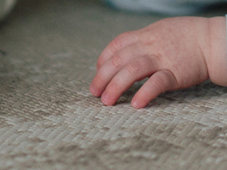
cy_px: -257
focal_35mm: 300
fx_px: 1967
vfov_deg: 4.8
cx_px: 147
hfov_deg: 6.6
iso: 800
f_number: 1.8
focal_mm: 55
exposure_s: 1/640
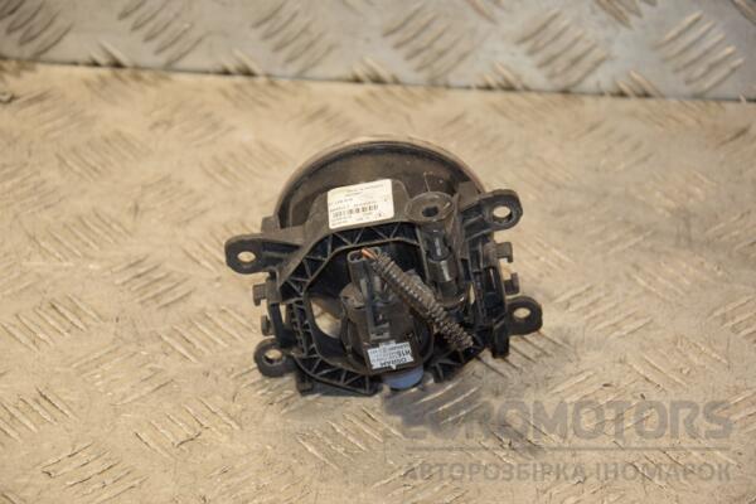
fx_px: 2835
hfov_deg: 15.2
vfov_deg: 10.2
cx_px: 378
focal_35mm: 135
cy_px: 252
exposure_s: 1/160
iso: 800
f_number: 5.6
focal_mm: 90
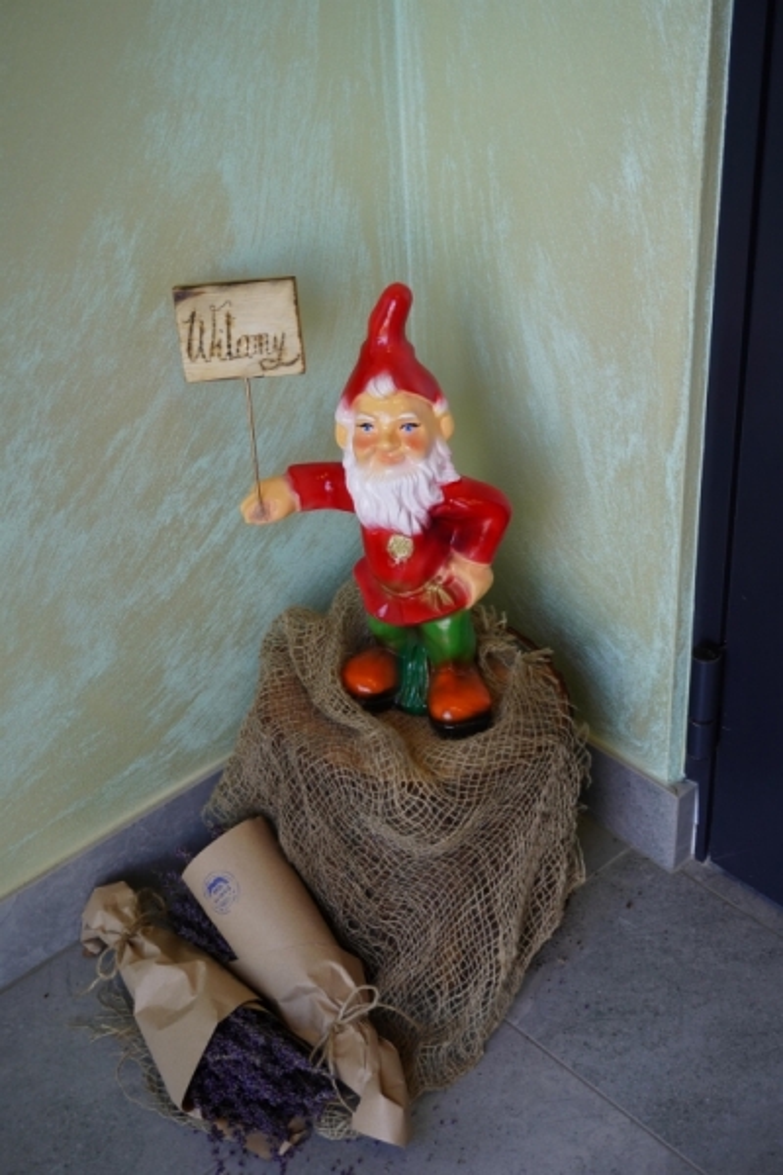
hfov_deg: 27.3
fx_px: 1615
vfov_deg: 40.0
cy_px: 588
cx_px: 392
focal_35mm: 50
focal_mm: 33
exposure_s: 1/60
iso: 250
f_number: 5
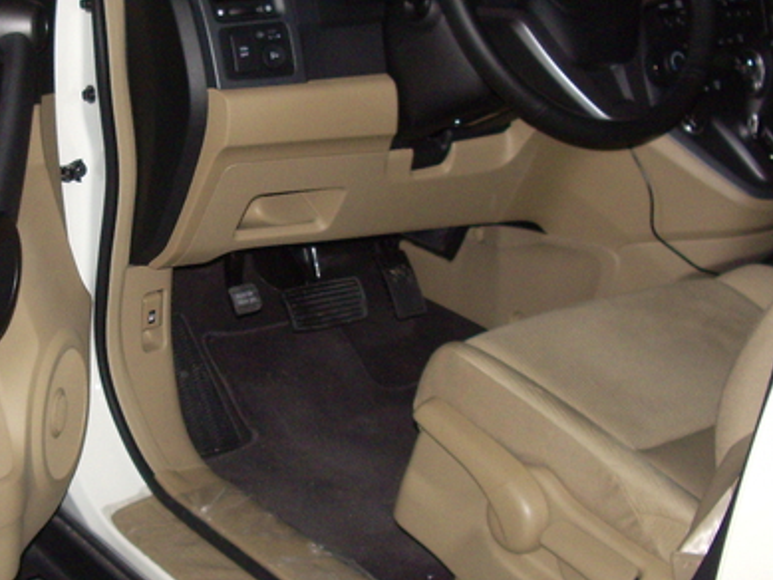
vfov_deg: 20.4
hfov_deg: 26.4
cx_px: 137
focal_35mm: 72
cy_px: 211
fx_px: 1608
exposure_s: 1/40
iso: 160
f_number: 2.6
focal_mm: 5.8
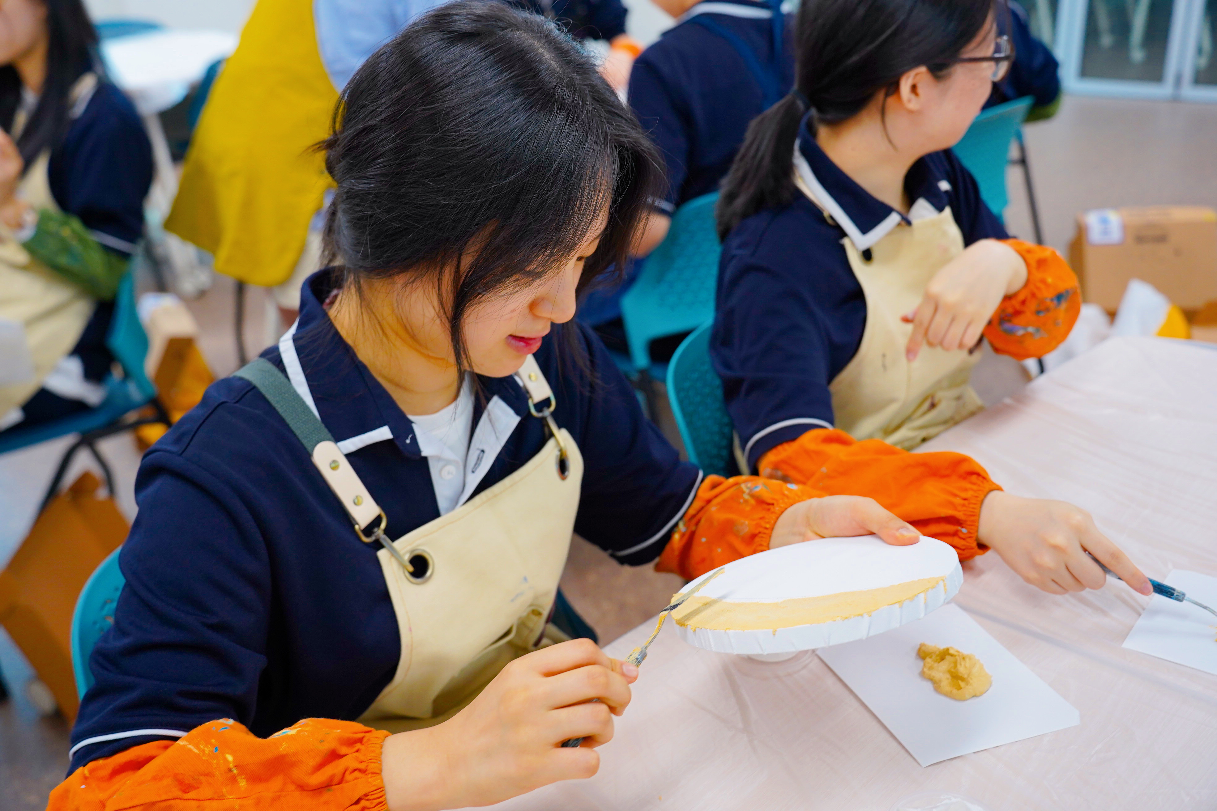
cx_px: 608
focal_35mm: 37
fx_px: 1251
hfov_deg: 51.9
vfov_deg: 35.9
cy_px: 406
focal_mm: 37
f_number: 4
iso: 1000
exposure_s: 1/160
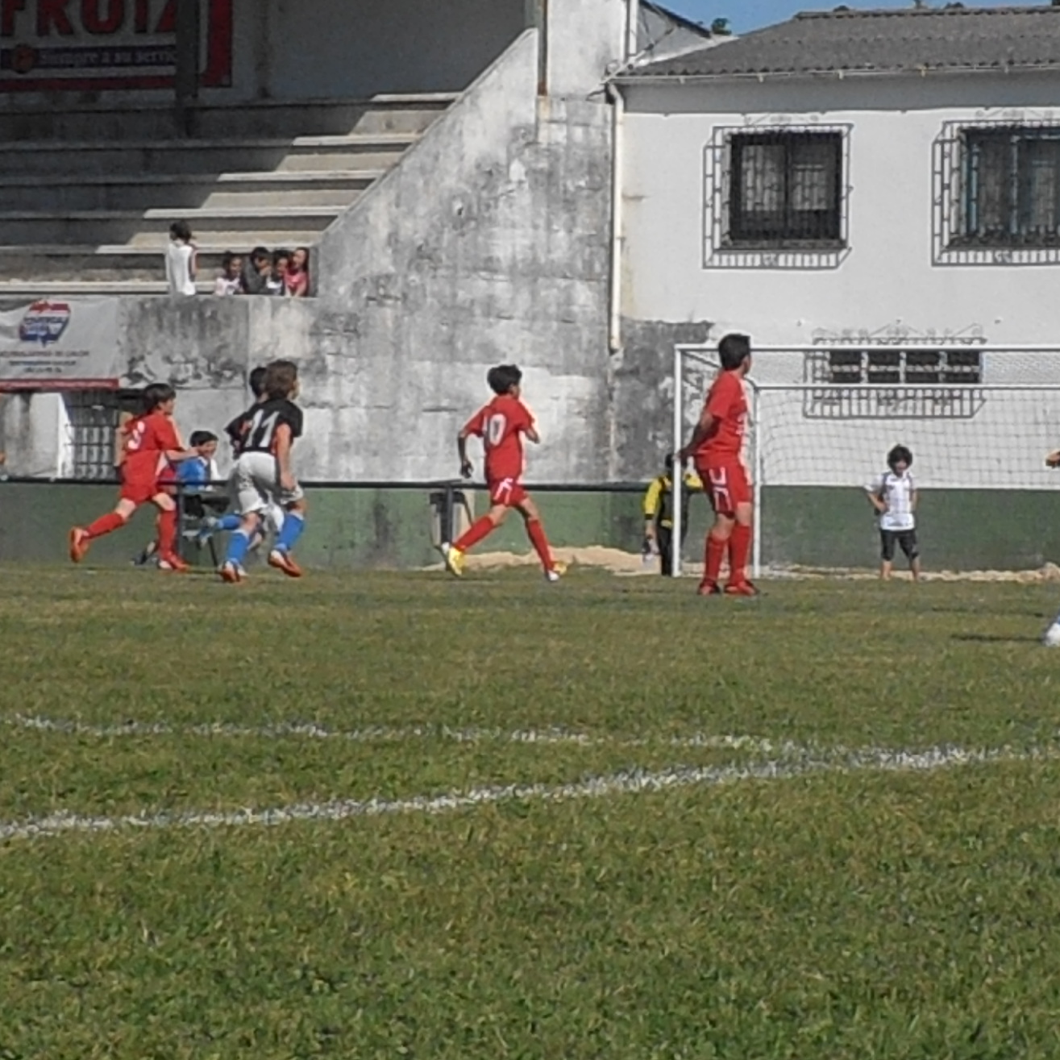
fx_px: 6582
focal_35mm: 190
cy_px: 531
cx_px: 696
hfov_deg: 9.2
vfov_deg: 9.2
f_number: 15
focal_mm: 24.39
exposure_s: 1/640
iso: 400
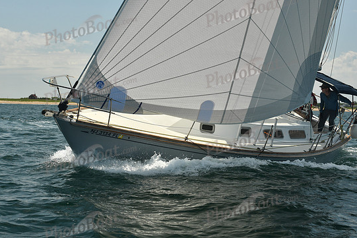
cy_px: 114
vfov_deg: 18.2
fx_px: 744
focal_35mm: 75
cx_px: 172
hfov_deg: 27.0
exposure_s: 1/640
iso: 320
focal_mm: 70
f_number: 9
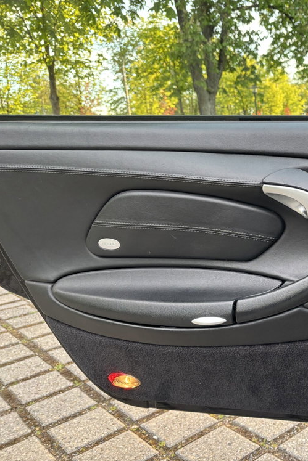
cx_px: 304
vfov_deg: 51.9
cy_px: 227
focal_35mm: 37
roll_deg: +3.5
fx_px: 475
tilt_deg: -9.9
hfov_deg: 33.1
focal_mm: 5.96
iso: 125
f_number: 1.6
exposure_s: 1/121
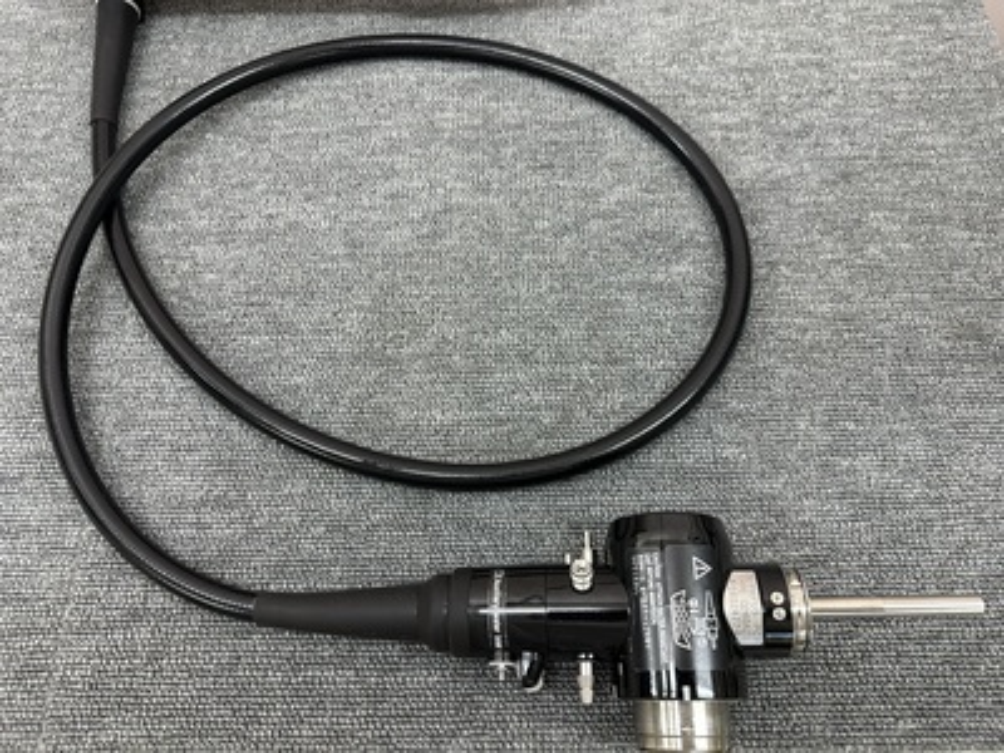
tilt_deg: -68.1
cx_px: 502
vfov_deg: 56.8
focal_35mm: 24
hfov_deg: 71.6
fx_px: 696
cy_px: 376
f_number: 1.78
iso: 160
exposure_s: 1/120
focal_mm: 6.86
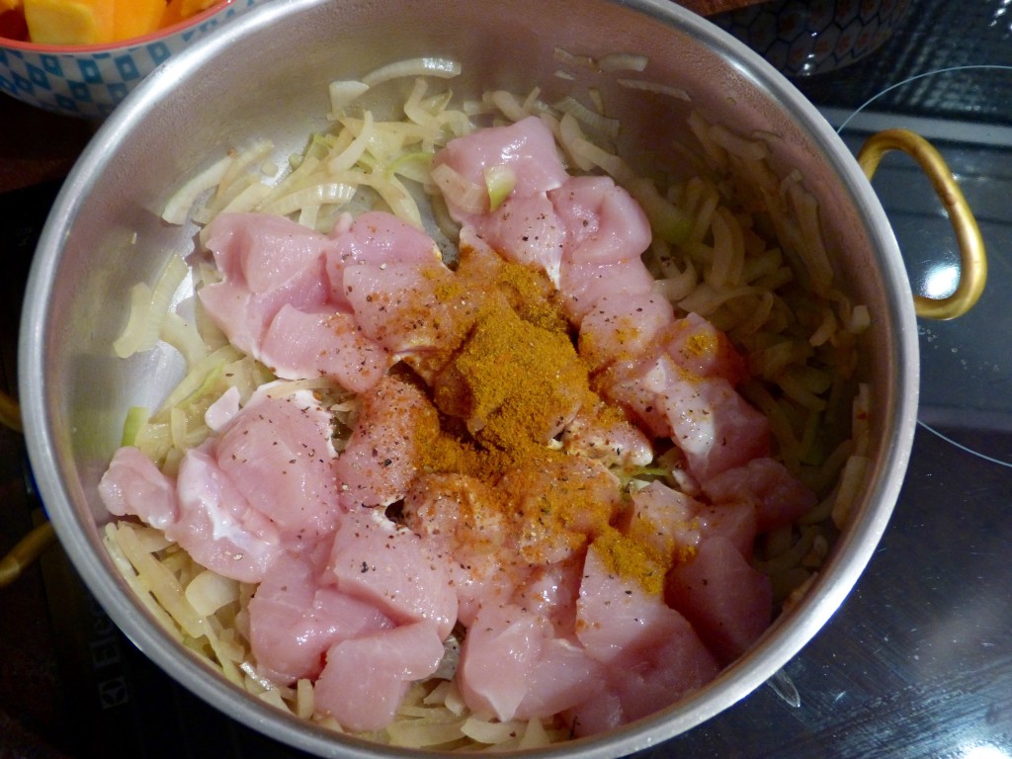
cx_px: 506
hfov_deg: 50.1
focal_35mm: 37
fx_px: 1082
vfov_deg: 38.7
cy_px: 380
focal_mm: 6.3
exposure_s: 1/8
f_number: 3.1
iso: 400
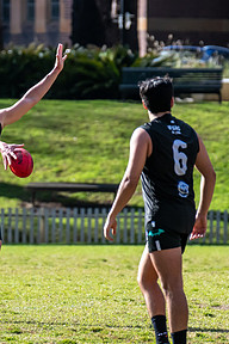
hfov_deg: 1.8
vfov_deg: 2.8
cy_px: 214
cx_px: -26
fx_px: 7137
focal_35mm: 748
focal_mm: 290
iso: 640
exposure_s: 1/1600
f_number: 6.3
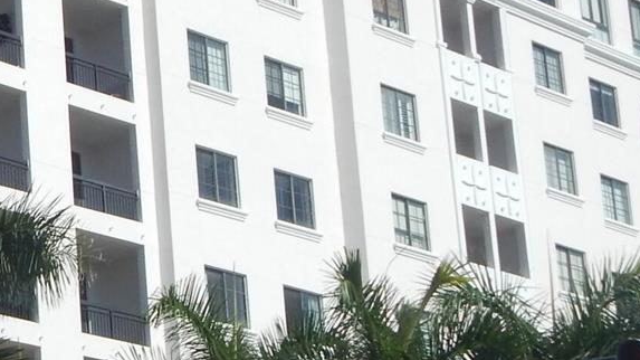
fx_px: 2511
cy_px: 255
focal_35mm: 148
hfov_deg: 13.7
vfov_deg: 8.2
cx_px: -293
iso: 125
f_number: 6.9
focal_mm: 6.8
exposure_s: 1/640
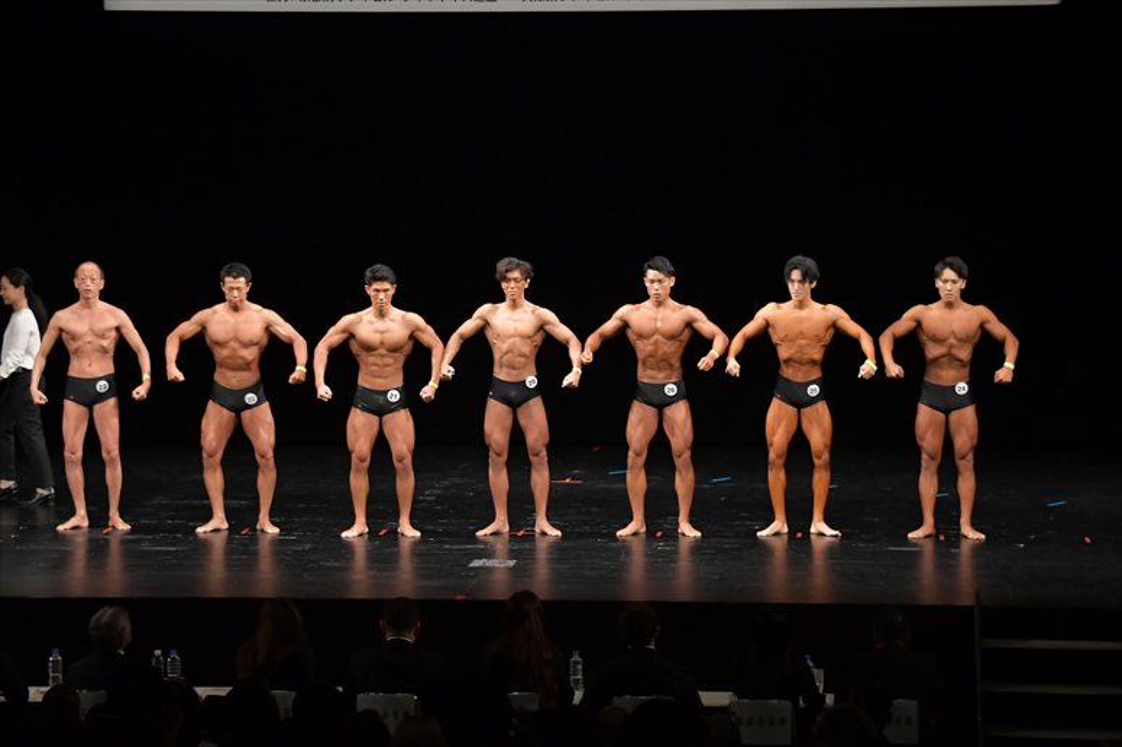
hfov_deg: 17.5
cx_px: 561
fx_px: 3645
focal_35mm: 117
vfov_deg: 11.7
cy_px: 374
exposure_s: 1/400
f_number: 5.6
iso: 3200
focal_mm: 78
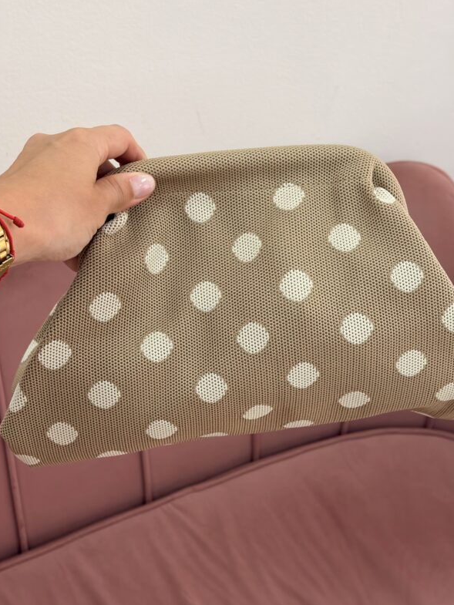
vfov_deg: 36.2
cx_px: 224
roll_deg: -10.0
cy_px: 307
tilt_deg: -39.9
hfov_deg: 27.5
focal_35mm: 53
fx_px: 927
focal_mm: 5.96
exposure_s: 1/121
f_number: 1.6
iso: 50
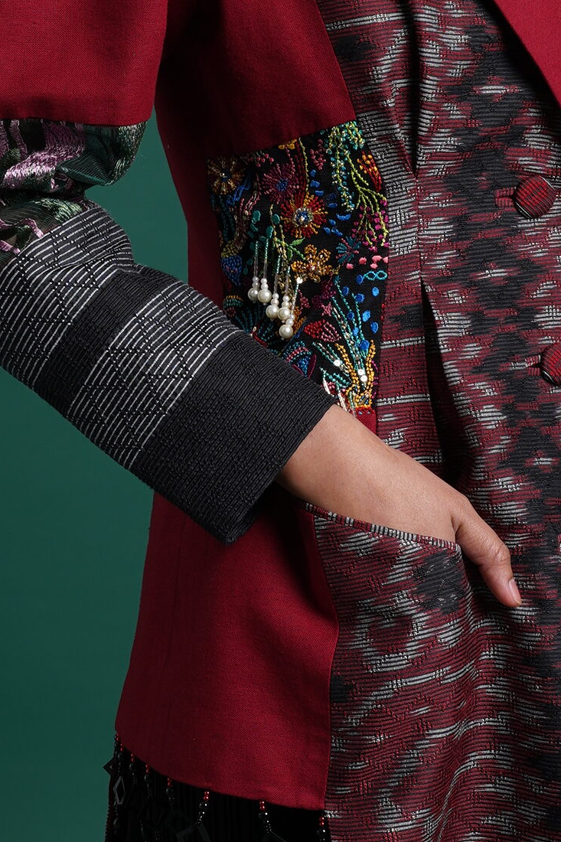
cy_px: 276
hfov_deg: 13.4
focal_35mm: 102
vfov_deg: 20.0
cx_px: 229
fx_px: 2385
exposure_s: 1/125
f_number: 10
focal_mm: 38
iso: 200
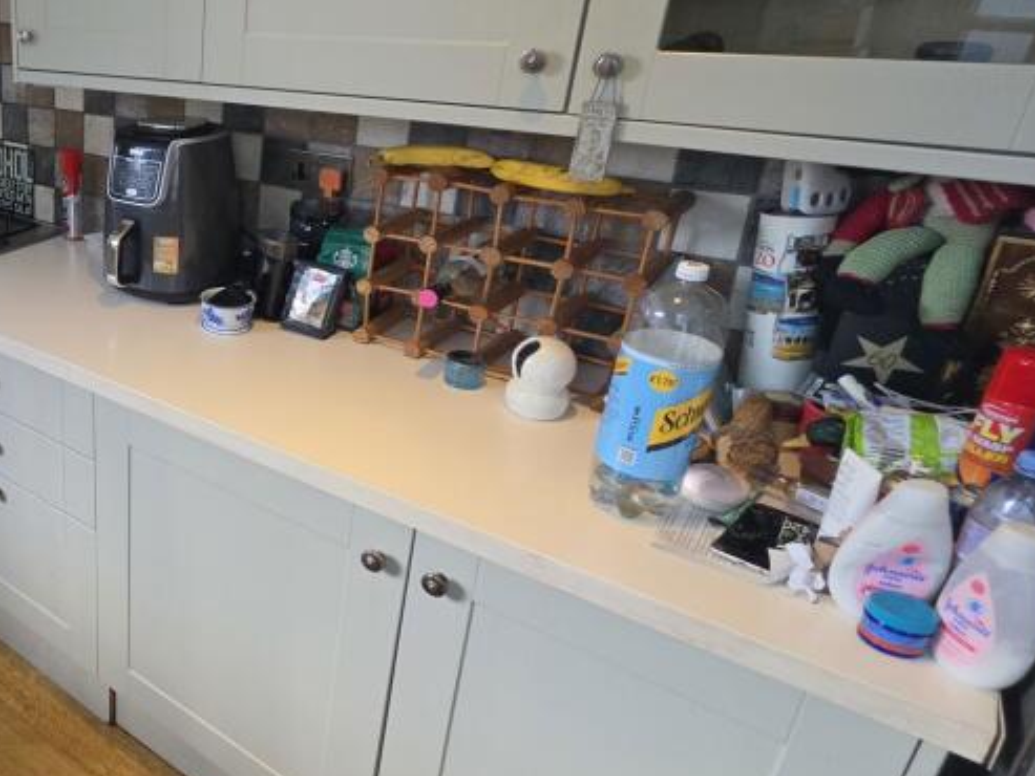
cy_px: 331
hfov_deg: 52.8
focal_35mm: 27
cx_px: 17
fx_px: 807
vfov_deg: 51.2
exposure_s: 1/120
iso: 250
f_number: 1.9
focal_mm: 2.2
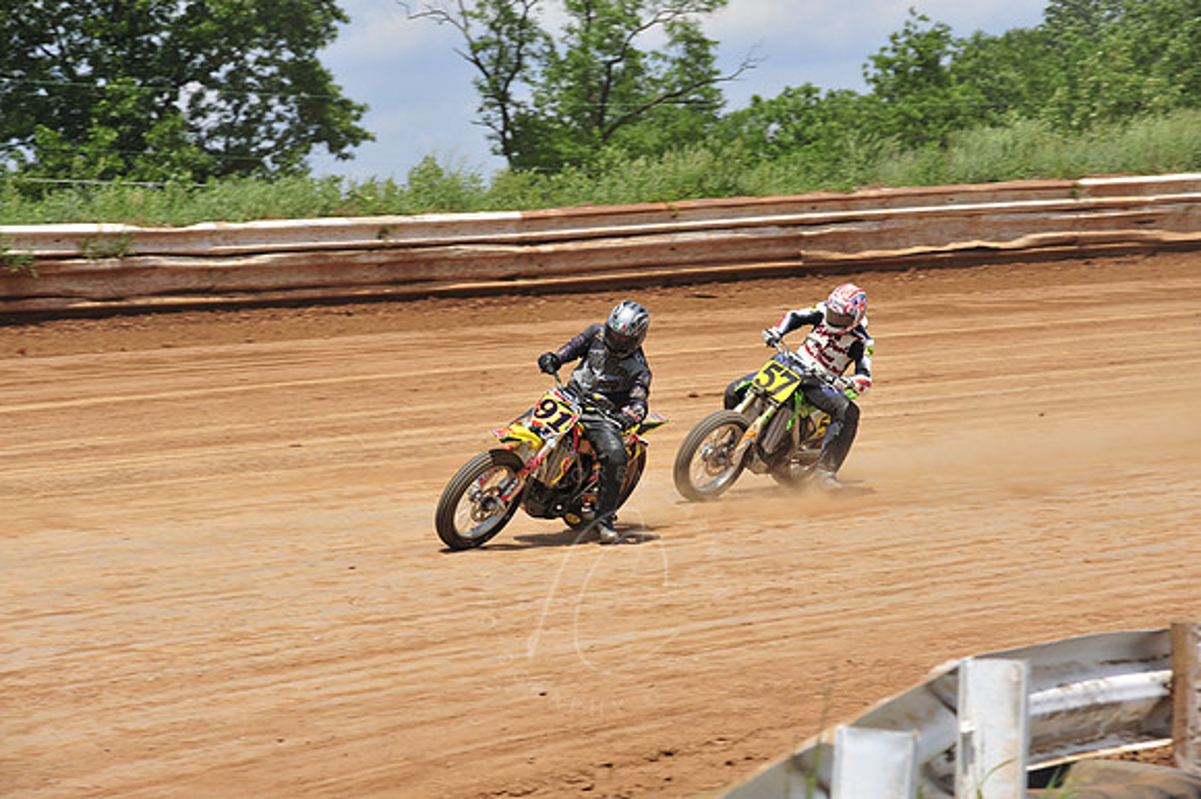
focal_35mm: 135
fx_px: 4501
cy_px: 400
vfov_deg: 10.1
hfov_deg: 15.2
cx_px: 600
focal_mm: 135
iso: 200
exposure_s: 1/400
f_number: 10
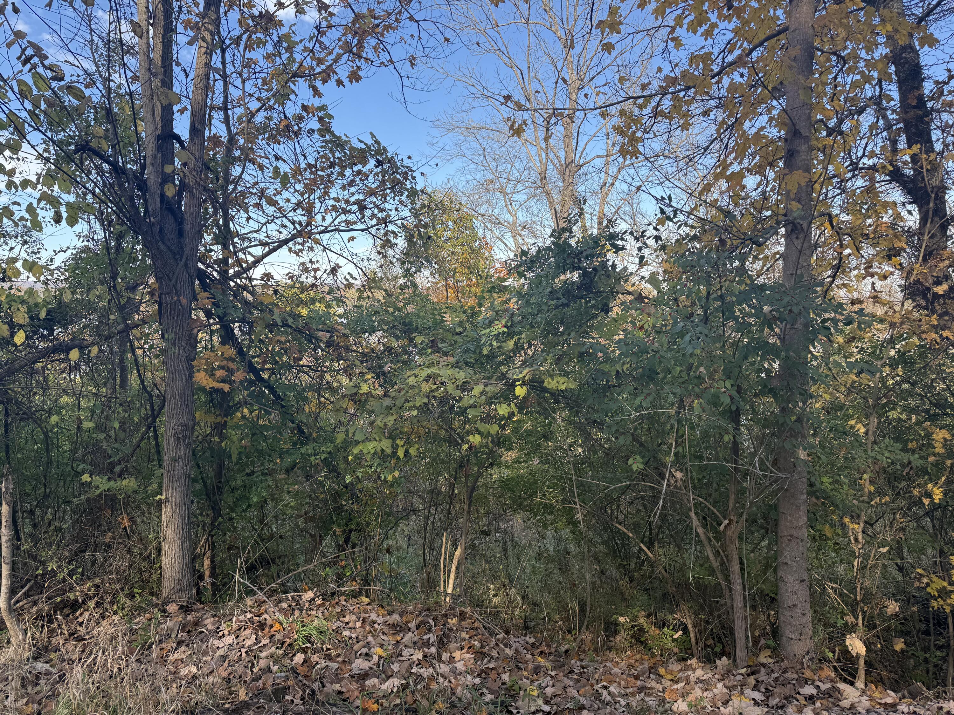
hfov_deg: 71.6
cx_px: 477
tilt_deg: -3.8
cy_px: 358
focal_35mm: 24
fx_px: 661
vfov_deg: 56.8
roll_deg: +0.5
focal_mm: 6.76
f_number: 1.78
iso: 80
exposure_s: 1/955
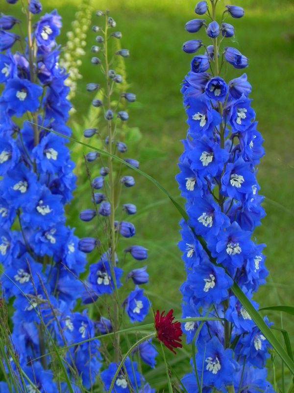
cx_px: 147
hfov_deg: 7.0
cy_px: 196
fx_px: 2401
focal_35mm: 212
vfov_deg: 9.3
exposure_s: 1/160
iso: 160
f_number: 5
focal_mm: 37.7
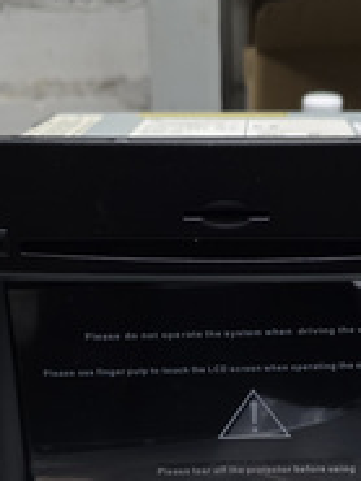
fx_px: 861
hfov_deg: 23.5
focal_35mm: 62
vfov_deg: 30.2
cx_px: 248
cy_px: 403
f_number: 1.7
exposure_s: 1/100
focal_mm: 6.25
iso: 500
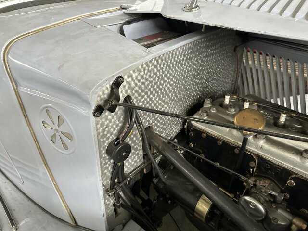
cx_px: 154
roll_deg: +2.2
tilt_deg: -30.9
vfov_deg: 56.8
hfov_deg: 71.6
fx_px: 214
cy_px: 116
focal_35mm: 24
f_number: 1.78
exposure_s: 1/50
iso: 640
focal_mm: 6.86
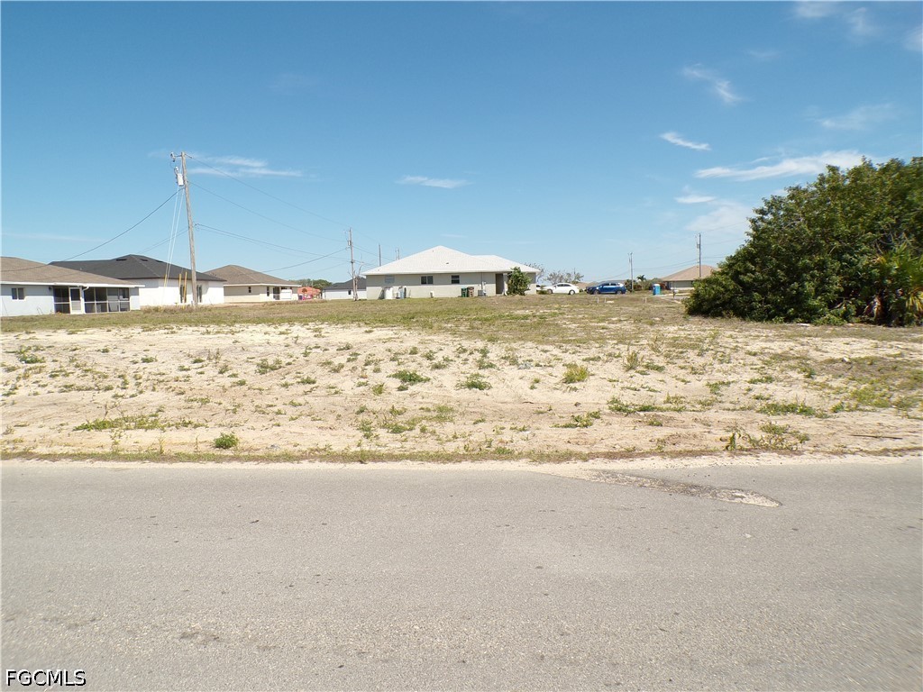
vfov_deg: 56.8
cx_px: 462
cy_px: 346
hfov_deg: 71.6
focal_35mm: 24
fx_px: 640
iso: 100
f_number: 4.4
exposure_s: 1/800
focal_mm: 4.3
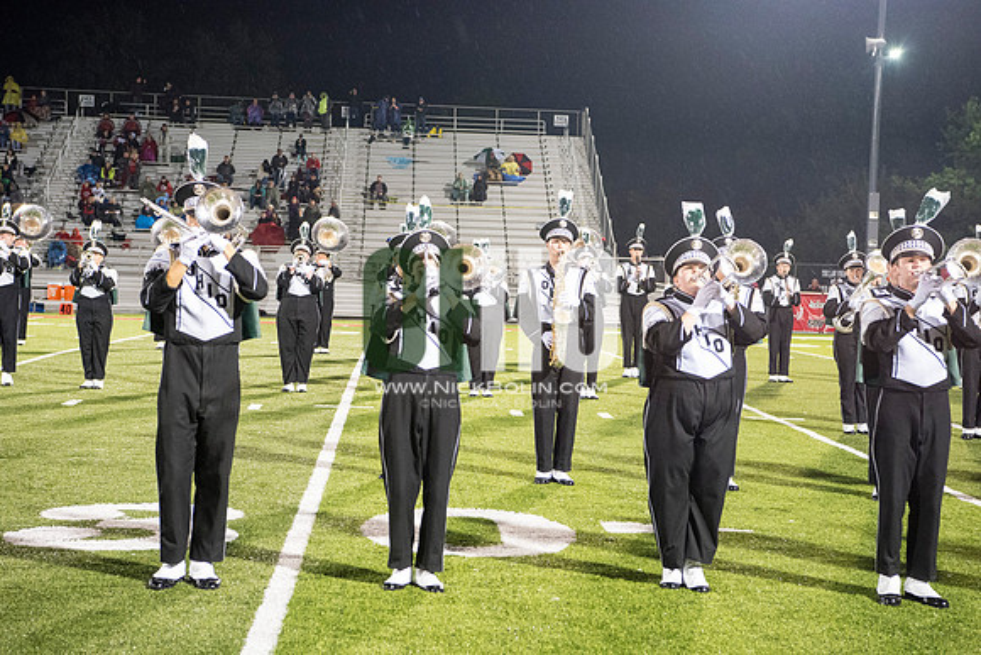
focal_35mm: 70
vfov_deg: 19.5
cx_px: 490
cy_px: 328
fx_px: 1908
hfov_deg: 28.8
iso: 5000
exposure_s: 1/125
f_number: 5.6
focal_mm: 70
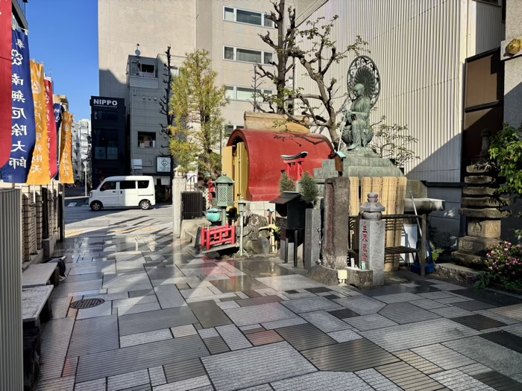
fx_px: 392
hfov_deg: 67.3
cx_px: 261
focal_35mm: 26
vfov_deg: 53.1
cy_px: 196
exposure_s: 1/2398
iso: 50
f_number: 1.6
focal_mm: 5.96
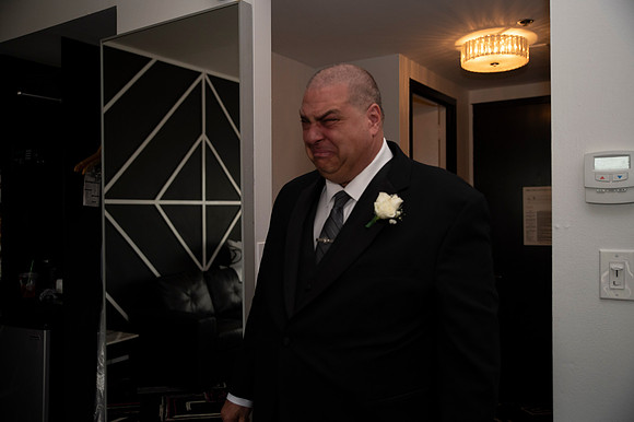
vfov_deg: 41.1
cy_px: 211
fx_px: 563
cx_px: 317
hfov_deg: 58.7
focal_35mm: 32
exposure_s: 1/1600
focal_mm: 32
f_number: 2.8
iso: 1600
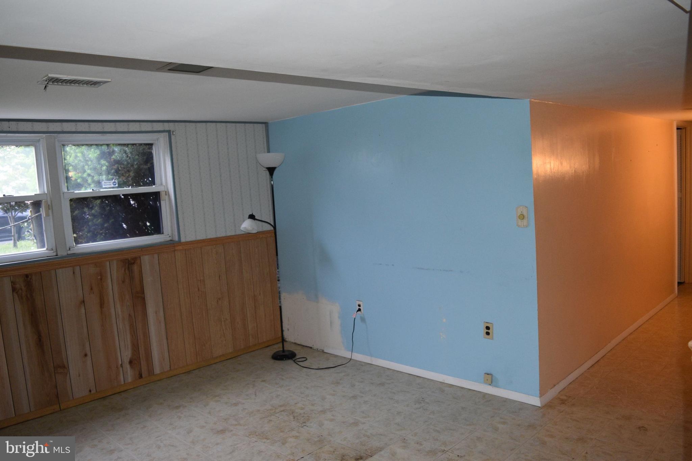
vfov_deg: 47.9
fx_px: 519
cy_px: 230
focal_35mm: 27
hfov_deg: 67.4
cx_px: 346
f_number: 3.5
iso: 1000
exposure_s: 1/60
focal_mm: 18
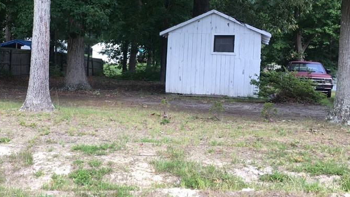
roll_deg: -2.6
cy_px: 47
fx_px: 445
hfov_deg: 42.2
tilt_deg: +1.1
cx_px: 109
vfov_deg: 24.6
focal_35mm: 48
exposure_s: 1/172
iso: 25
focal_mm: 4.15
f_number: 2.2
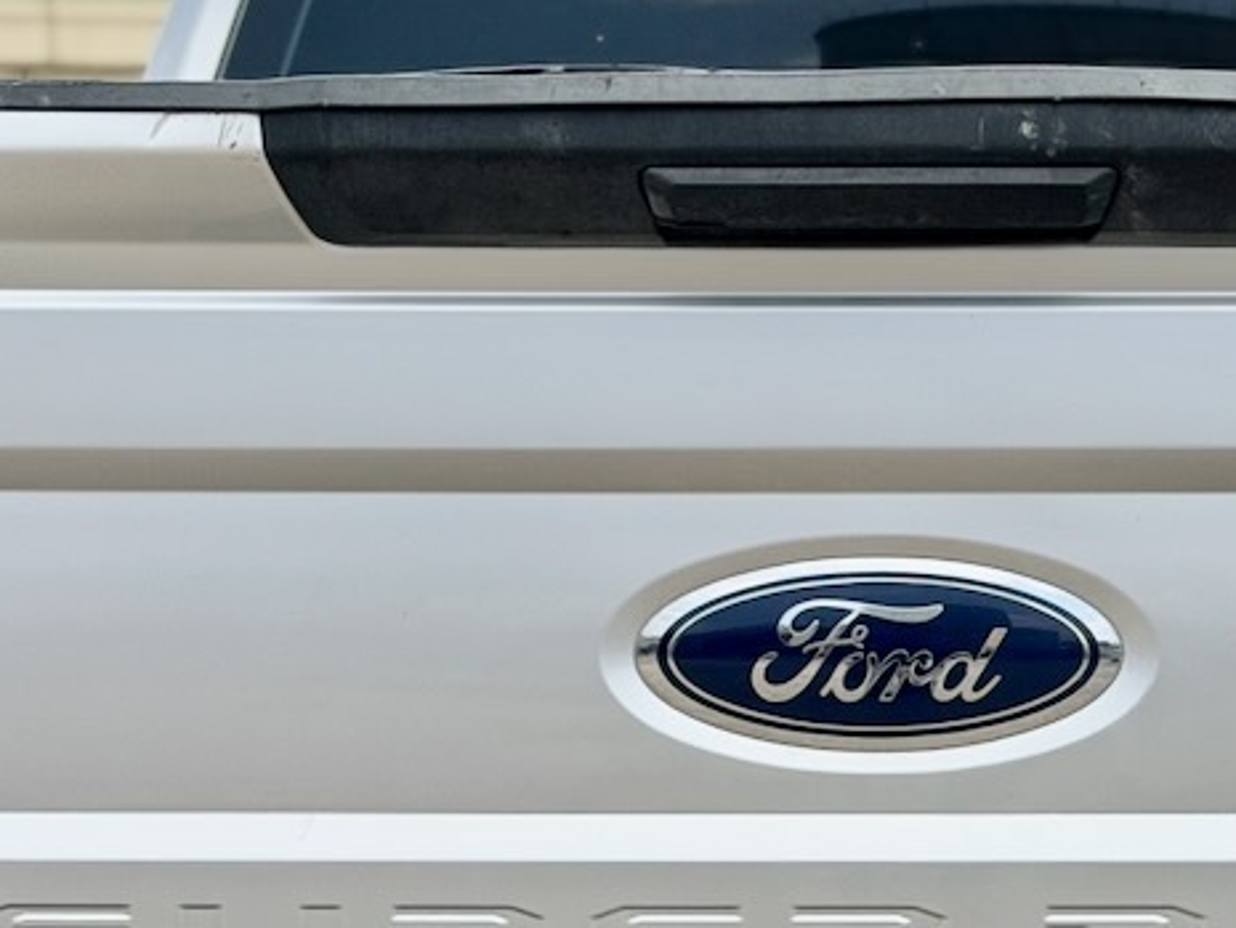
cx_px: 928
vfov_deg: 11.1
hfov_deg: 14.9
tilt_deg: -7.3
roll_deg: +1.5
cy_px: 909
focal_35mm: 132
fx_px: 4714
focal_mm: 6.76
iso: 64
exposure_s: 1/4329
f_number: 1.78
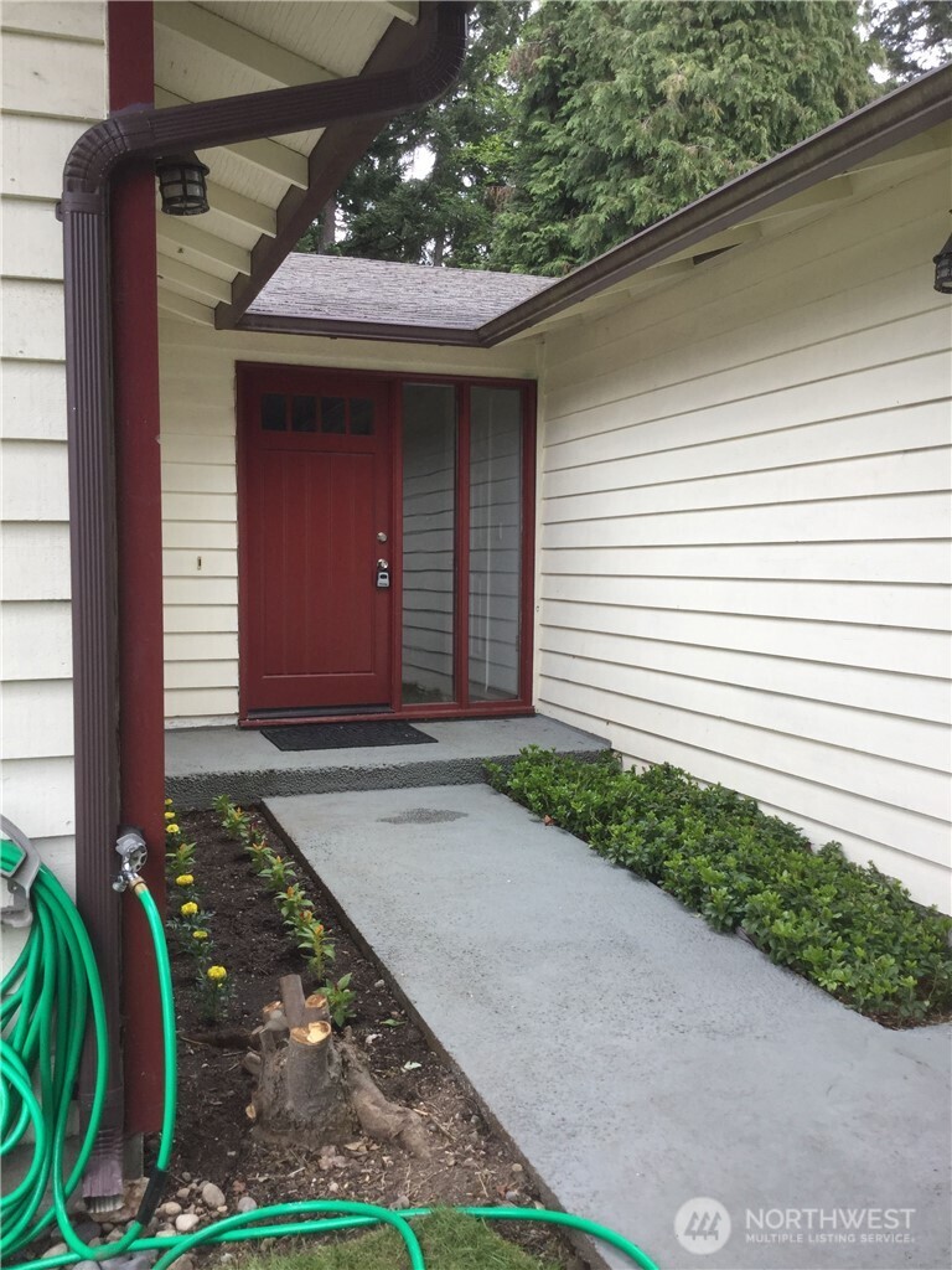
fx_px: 1137
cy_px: 635
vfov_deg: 58.4
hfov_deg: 45.4
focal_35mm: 31
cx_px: 476
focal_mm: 3.3
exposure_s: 1/120
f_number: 2.4
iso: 32
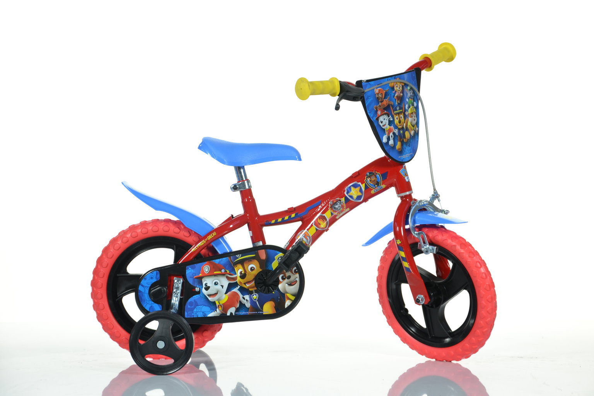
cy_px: 198
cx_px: 297
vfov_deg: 13.0
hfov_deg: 19.5
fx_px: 1732
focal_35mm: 105
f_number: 6.3
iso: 400
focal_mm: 70
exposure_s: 1/50
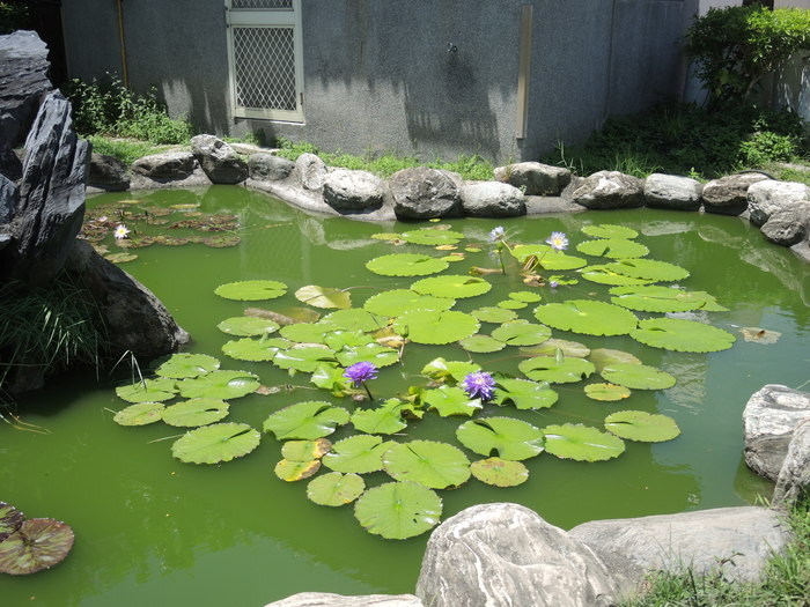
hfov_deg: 52.6
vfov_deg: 40.7
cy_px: 304
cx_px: 405
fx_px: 819
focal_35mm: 35
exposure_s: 1/1250
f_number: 2.2
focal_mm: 7.6
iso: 80
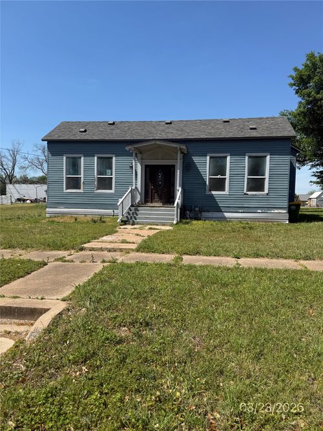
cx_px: 162
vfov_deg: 71.6
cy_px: 216
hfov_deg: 56.8
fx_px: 299
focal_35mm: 24
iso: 80
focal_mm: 6.76
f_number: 1.78
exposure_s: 1/4405
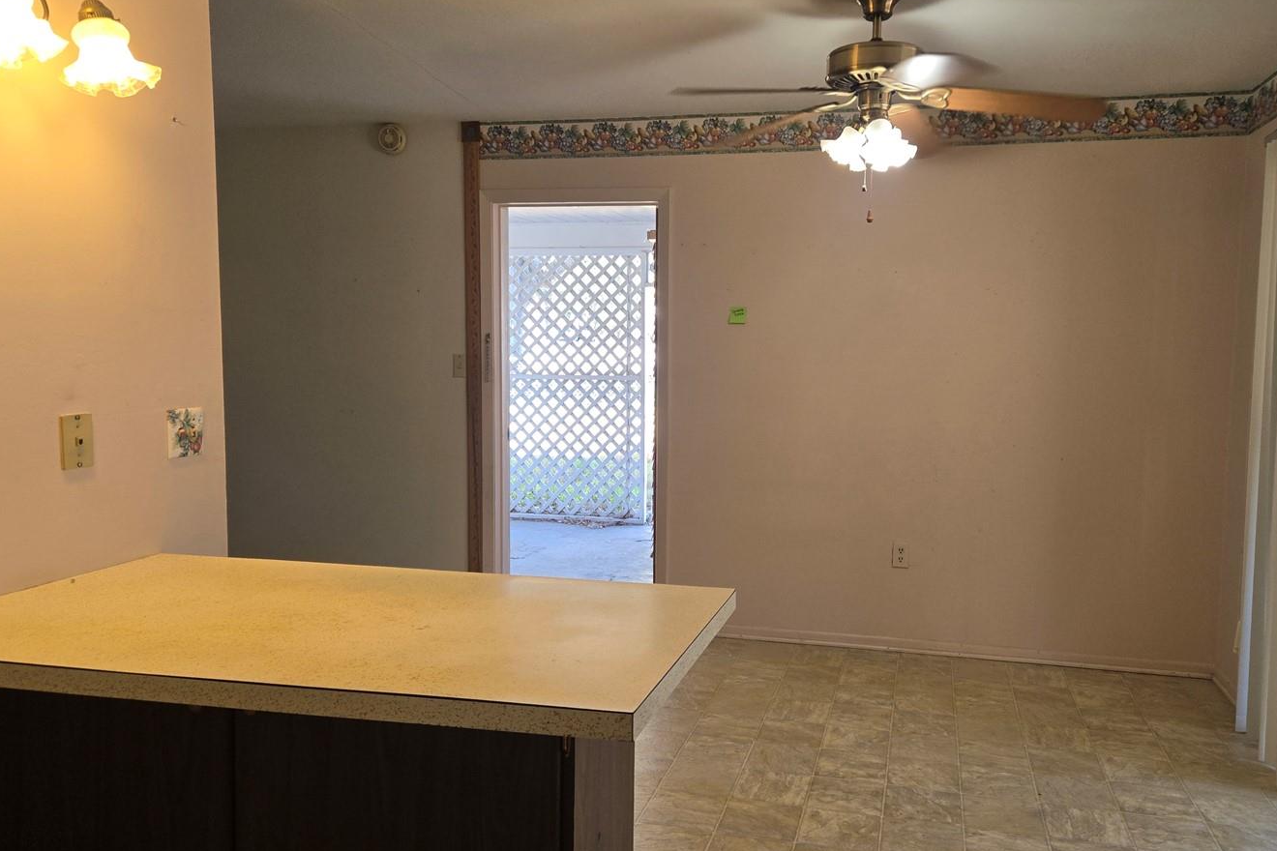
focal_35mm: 29
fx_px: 1029
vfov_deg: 44.9
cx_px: 703
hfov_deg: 63.5
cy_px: 445
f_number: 1.8
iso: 100
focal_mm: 5.4
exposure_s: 1/120
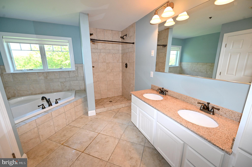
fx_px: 98
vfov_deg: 81.1
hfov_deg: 104.3
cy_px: 84
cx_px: 126
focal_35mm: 14
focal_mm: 14
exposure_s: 1/100
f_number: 5.6
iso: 800
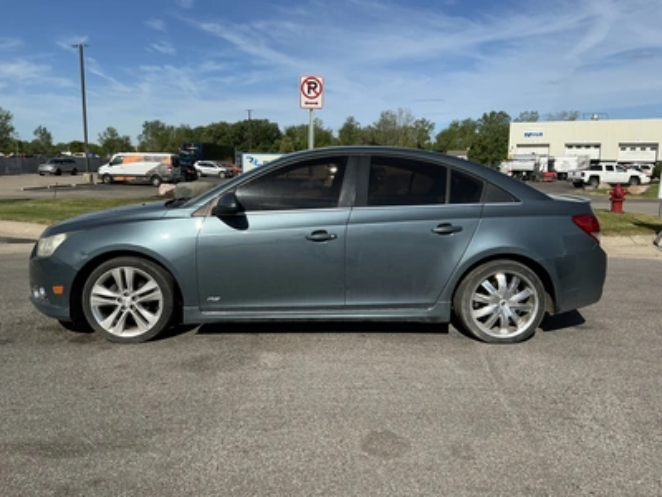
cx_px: 331
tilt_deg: -7.1
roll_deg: -0.2
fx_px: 535
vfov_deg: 49.7
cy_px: 248
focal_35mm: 28
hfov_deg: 63.4
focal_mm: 3
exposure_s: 1/2538
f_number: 1.8
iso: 25
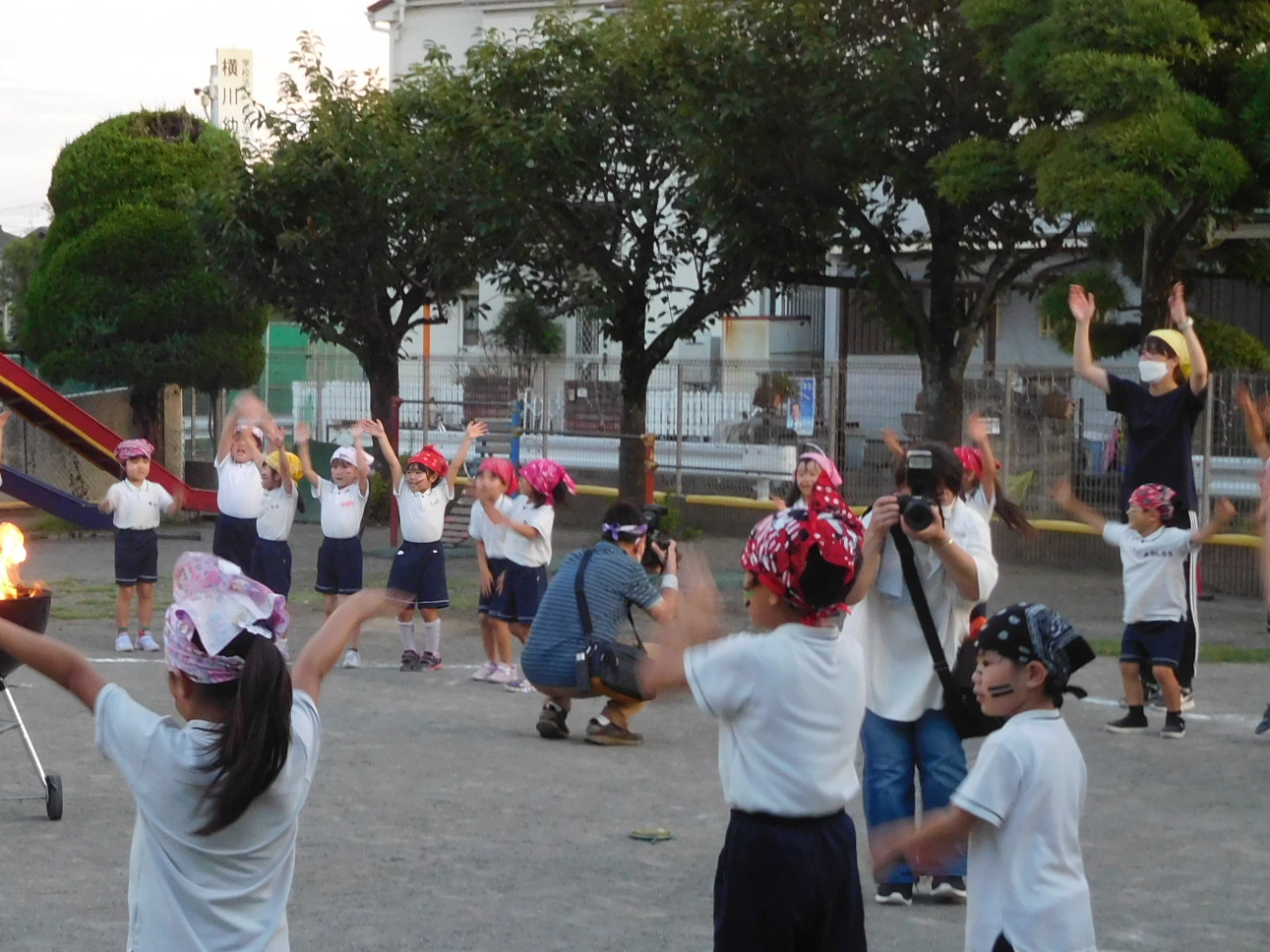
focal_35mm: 88
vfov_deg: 16.8
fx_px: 3228
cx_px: 225
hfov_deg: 21.9
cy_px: 610
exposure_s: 1/30
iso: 320
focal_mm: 8.9
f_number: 4.1
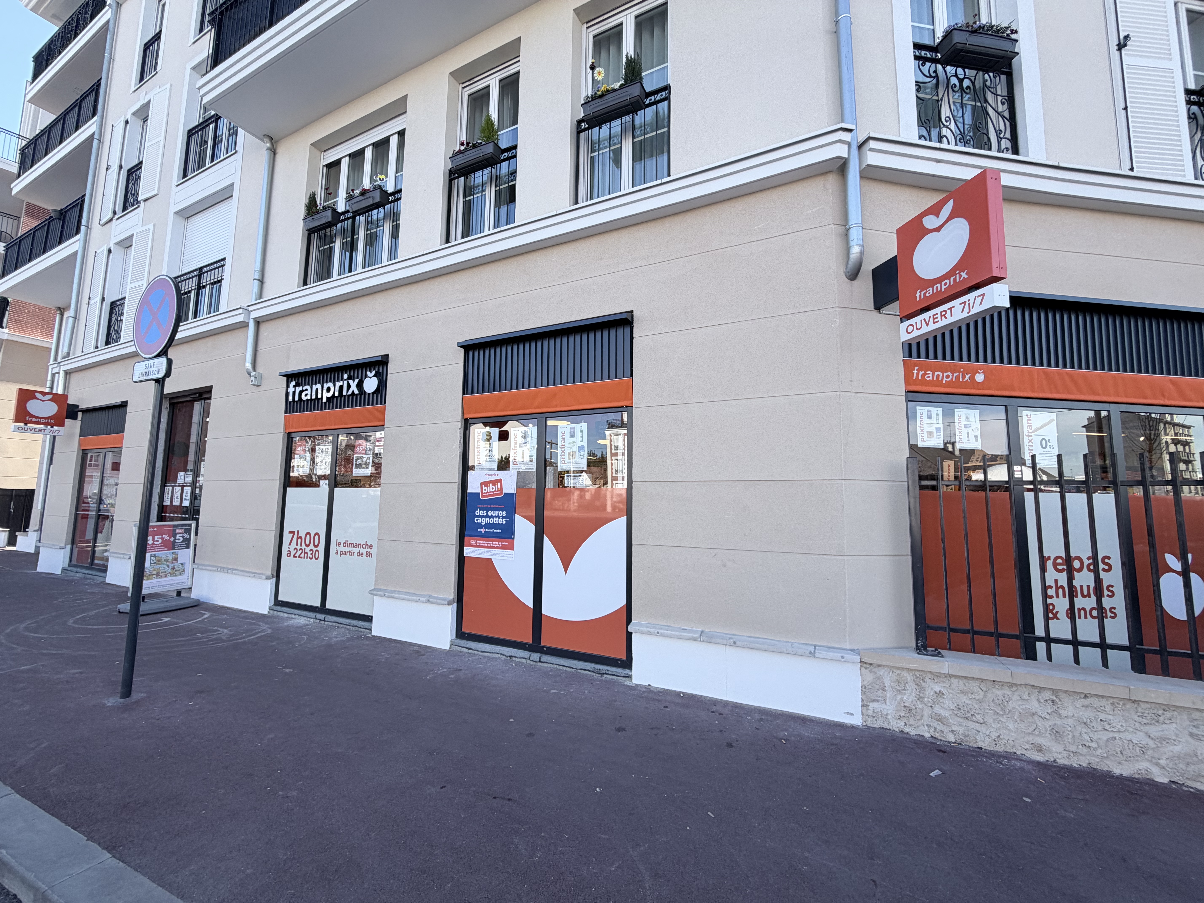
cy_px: 452
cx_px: 602
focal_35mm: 14
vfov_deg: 85.7
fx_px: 487
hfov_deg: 102.1
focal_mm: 2.22
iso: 50
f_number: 2.2
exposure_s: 1/502
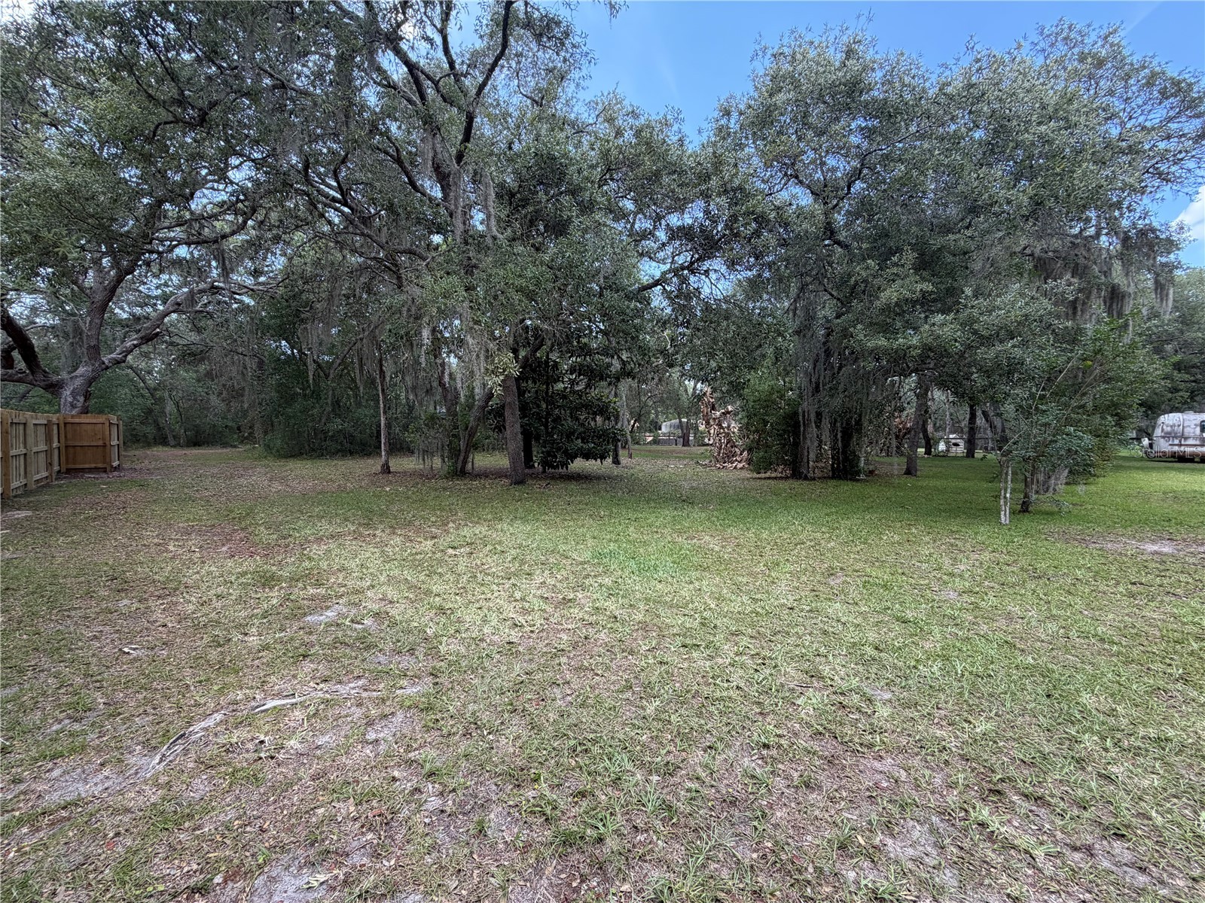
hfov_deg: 102.1
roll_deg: +0.1
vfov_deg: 85.7
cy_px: 452
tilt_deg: -1.9
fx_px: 487
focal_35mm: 14
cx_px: 602
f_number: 2.2
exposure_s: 1/236
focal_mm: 2.22
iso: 64
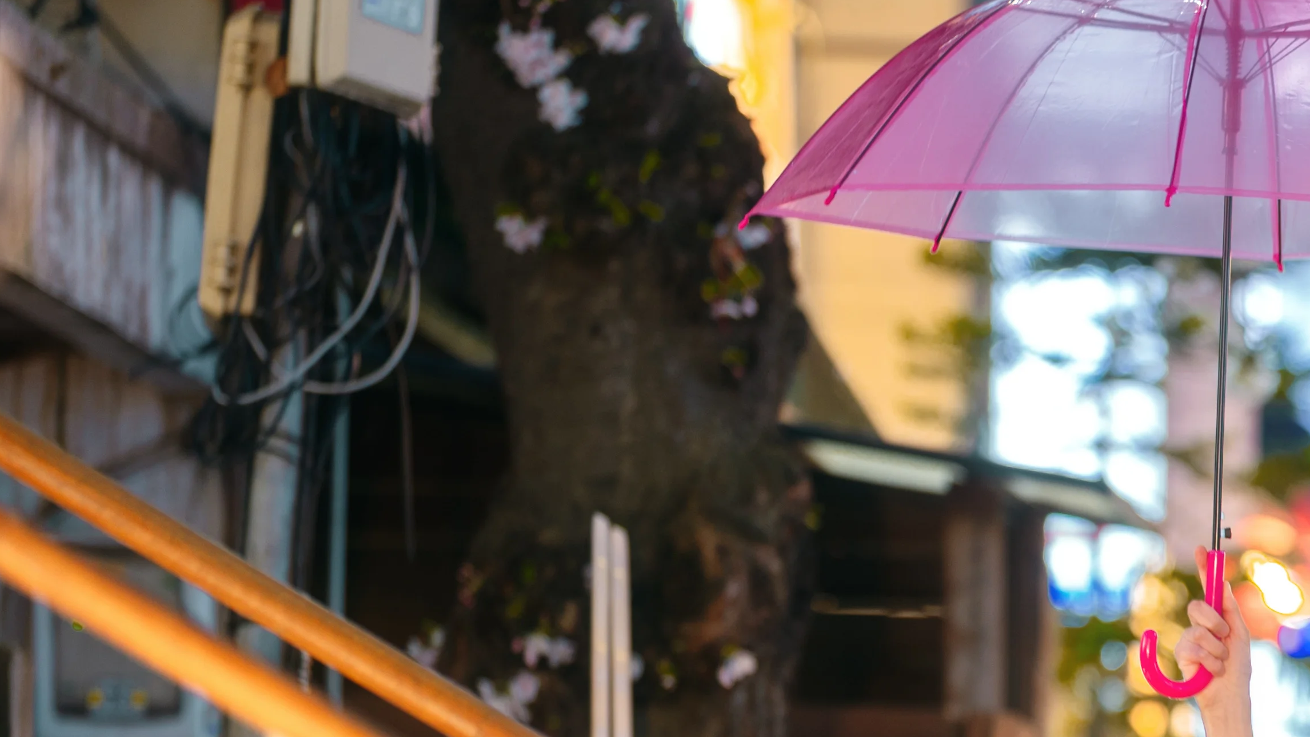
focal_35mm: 269
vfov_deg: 4.5
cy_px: 1115
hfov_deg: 7.9
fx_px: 9344
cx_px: 1832
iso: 100
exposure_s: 1/13
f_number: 2
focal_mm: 84
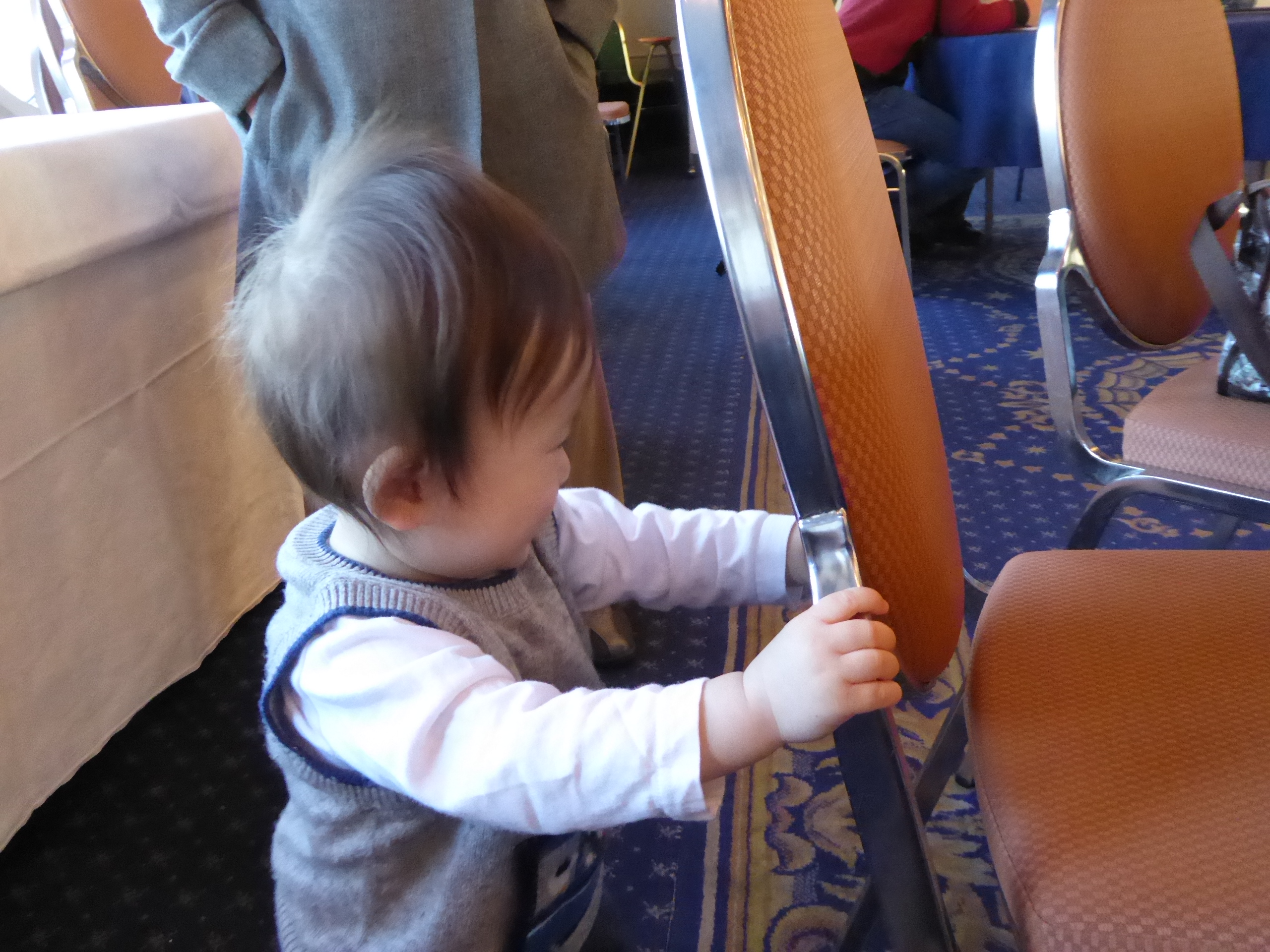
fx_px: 1247
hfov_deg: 54.0
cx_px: 635
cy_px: 476
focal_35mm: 34
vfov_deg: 41.8
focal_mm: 5.8
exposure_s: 1/50
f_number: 3.6
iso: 1600
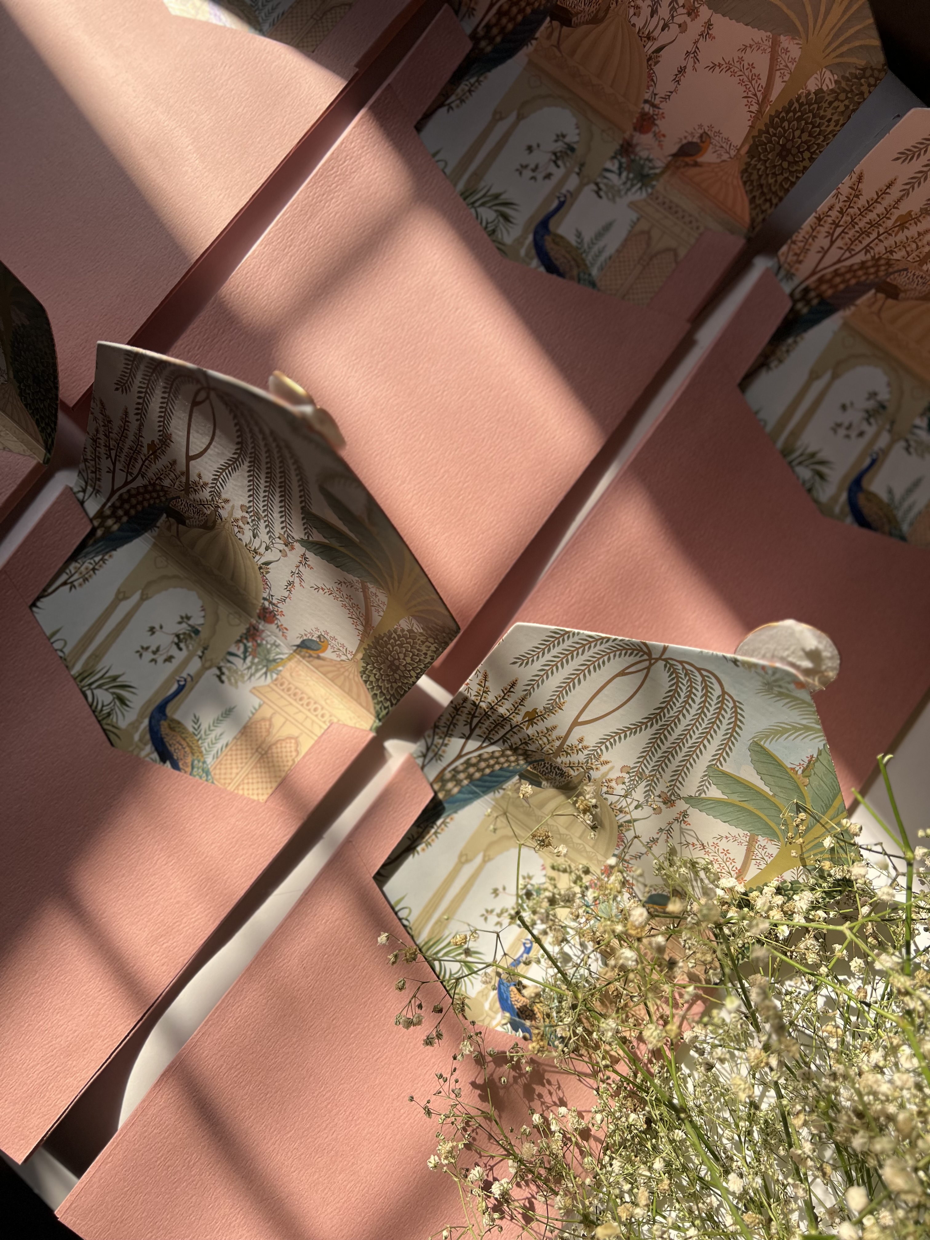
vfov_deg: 67.3
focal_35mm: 26
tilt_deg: -85.0
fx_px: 931
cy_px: 620
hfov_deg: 53.1
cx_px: 465
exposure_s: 1/1124
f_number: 1.5
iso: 50
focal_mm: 5.7
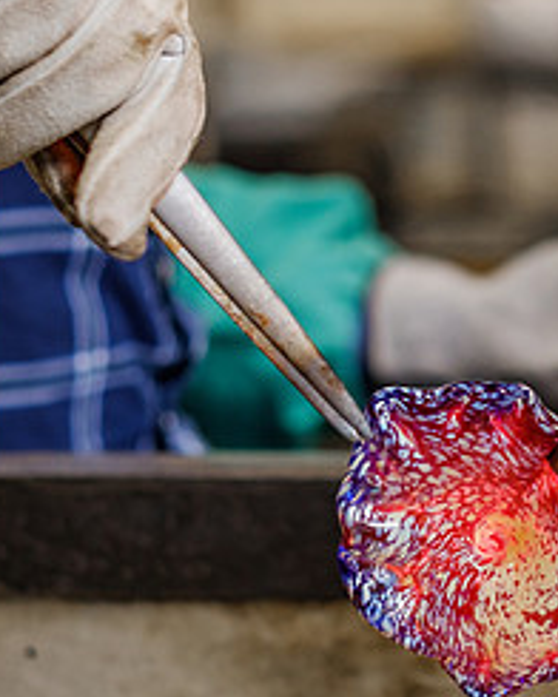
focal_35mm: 190
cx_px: 490
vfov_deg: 10.2
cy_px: 249
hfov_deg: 8.1
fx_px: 3922
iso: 400
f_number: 2.2
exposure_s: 1/125
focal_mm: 56
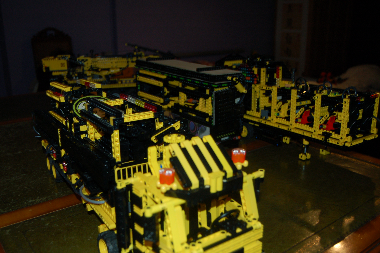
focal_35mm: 34
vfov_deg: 38.3
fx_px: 364
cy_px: 126
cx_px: 190
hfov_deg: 55.1
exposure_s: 1/60
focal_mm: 23
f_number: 3.8
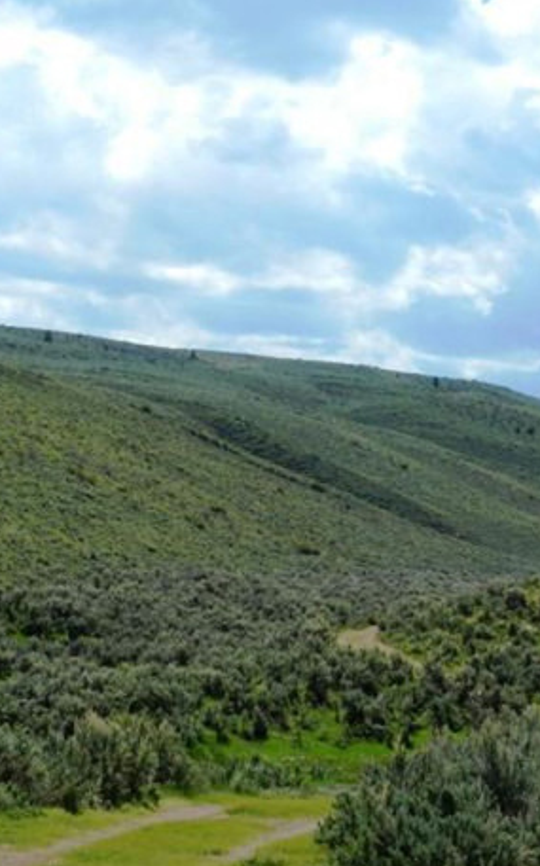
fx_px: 2382
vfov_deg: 20.6
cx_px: 320
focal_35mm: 101
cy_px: 421
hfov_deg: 12.9
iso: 160
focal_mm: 12.1
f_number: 5.6
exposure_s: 1/640
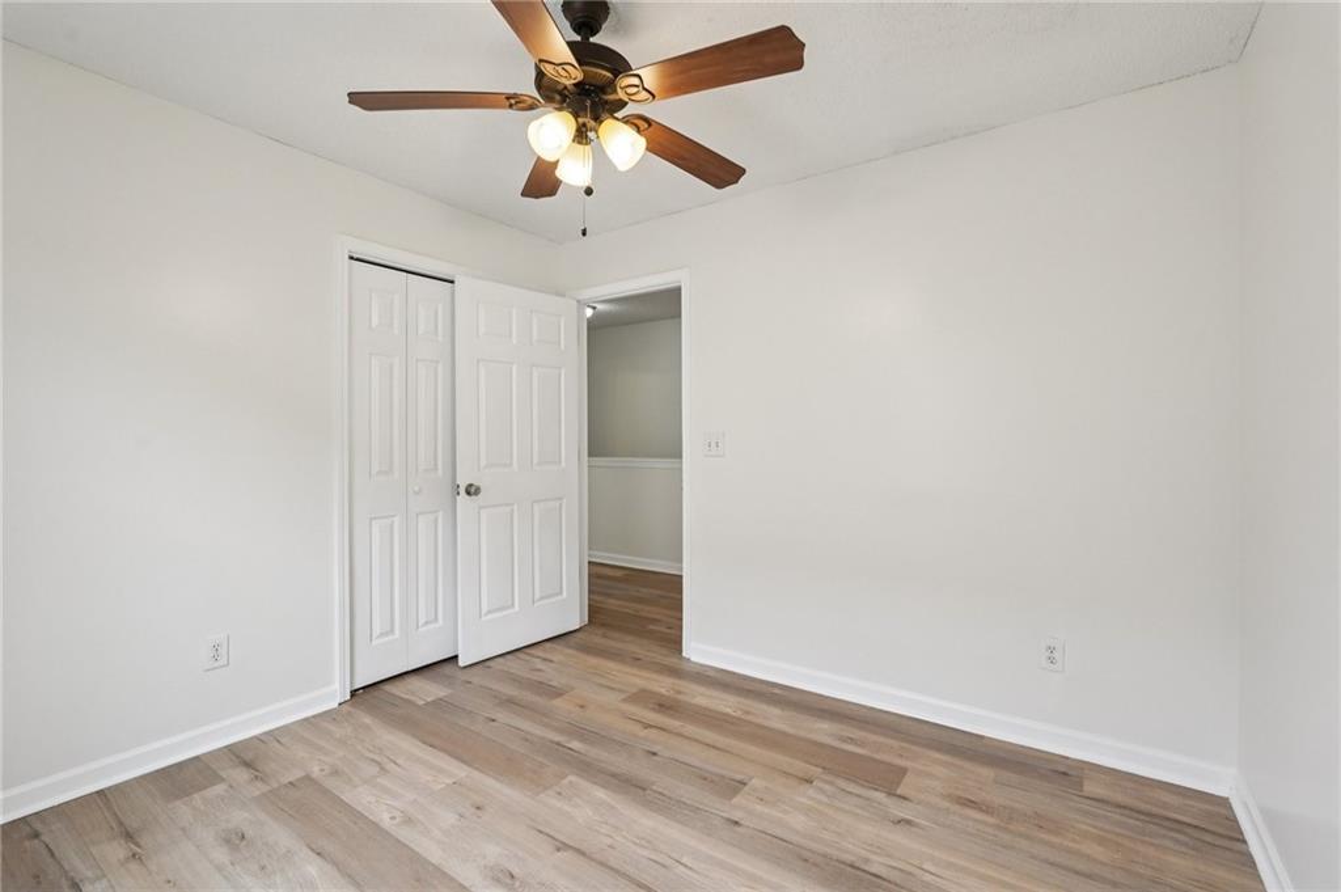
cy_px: 446
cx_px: 670
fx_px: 614
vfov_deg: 72.0
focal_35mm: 16
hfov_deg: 95.0
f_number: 8
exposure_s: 1/40
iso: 800
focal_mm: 16.5
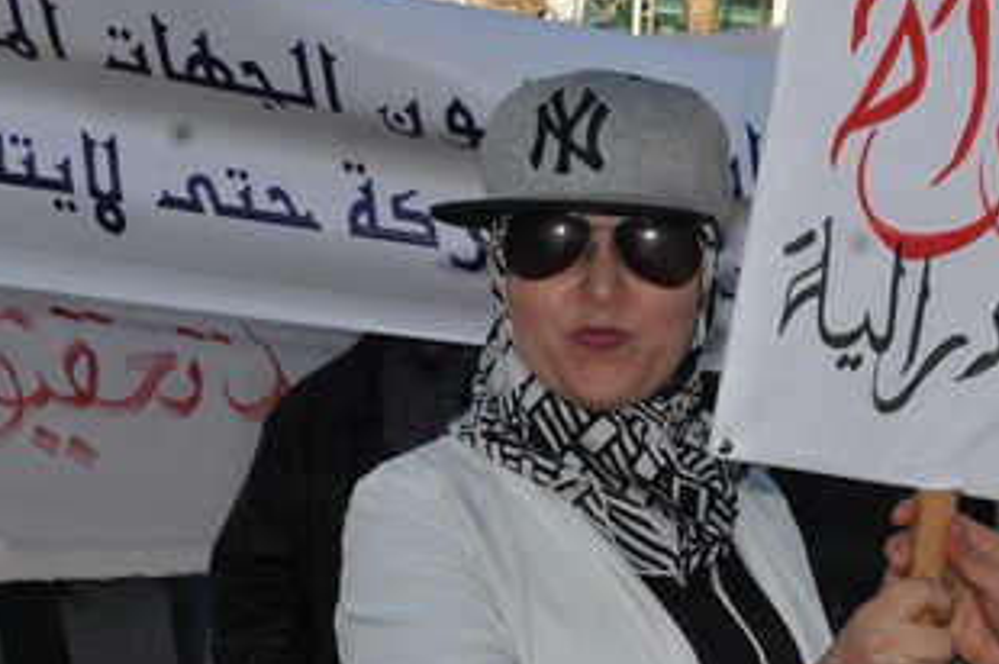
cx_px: 1002
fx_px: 2744
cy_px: 230
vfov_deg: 13.8
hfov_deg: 20.0
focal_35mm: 99
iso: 200
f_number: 11
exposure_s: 1/200
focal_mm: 32
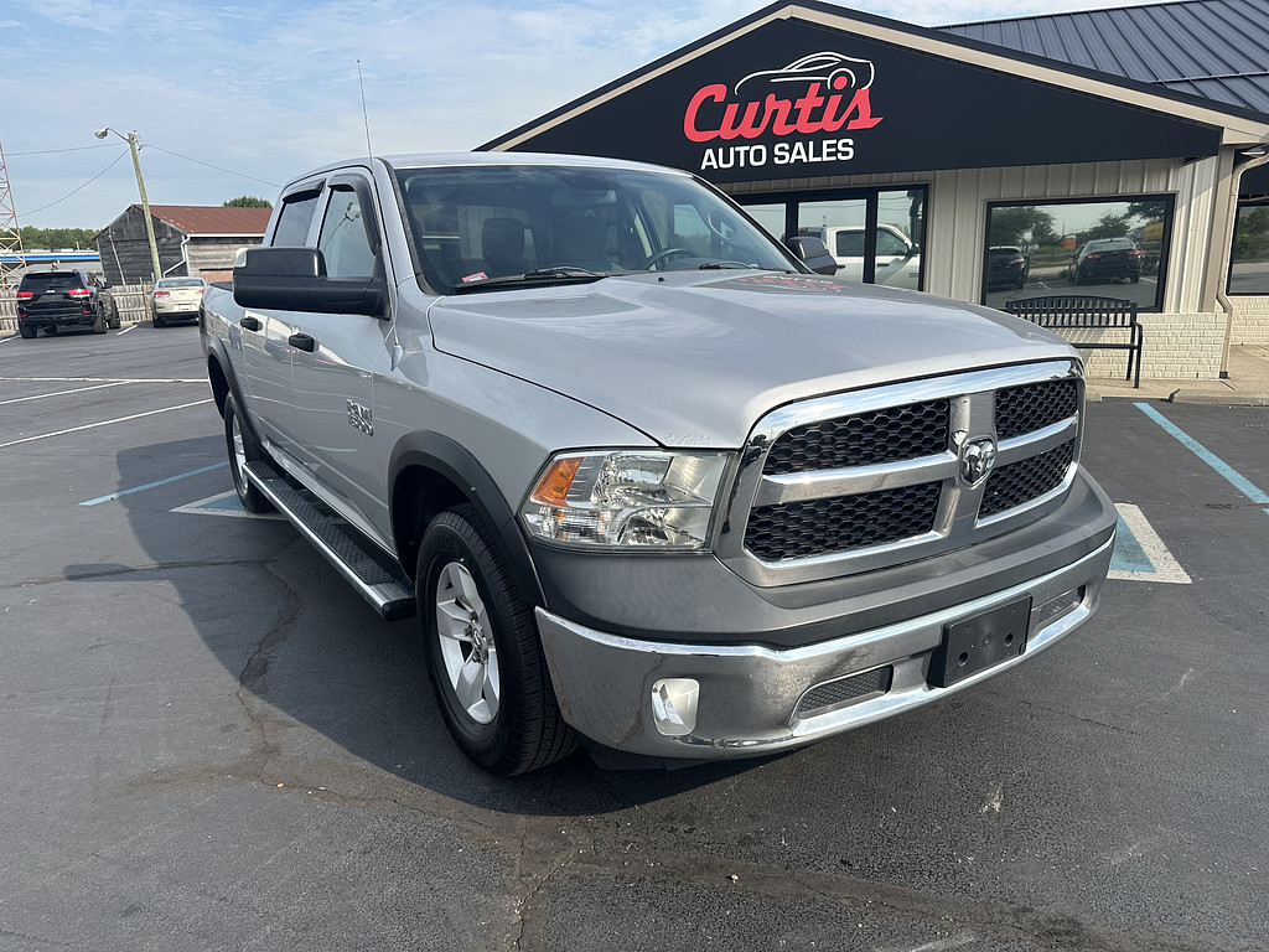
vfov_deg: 56.8
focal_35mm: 24
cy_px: 476
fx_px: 880
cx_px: 634
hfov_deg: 71.6
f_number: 1.78
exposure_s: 1/3356
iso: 80
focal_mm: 6.86
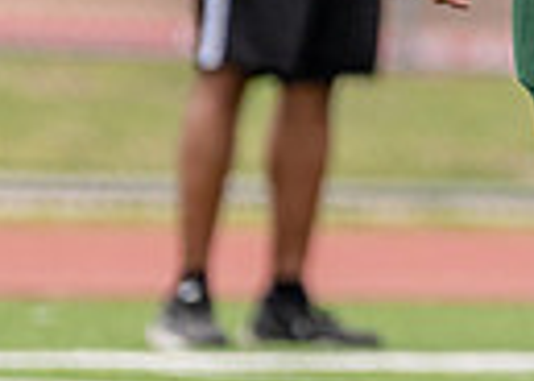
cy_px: -129
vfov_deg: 1.1
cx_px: 745
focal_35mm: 1316
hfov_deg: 1.5
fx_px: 19948
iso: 250
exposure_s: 1/2500
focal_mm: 200
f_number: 2.8
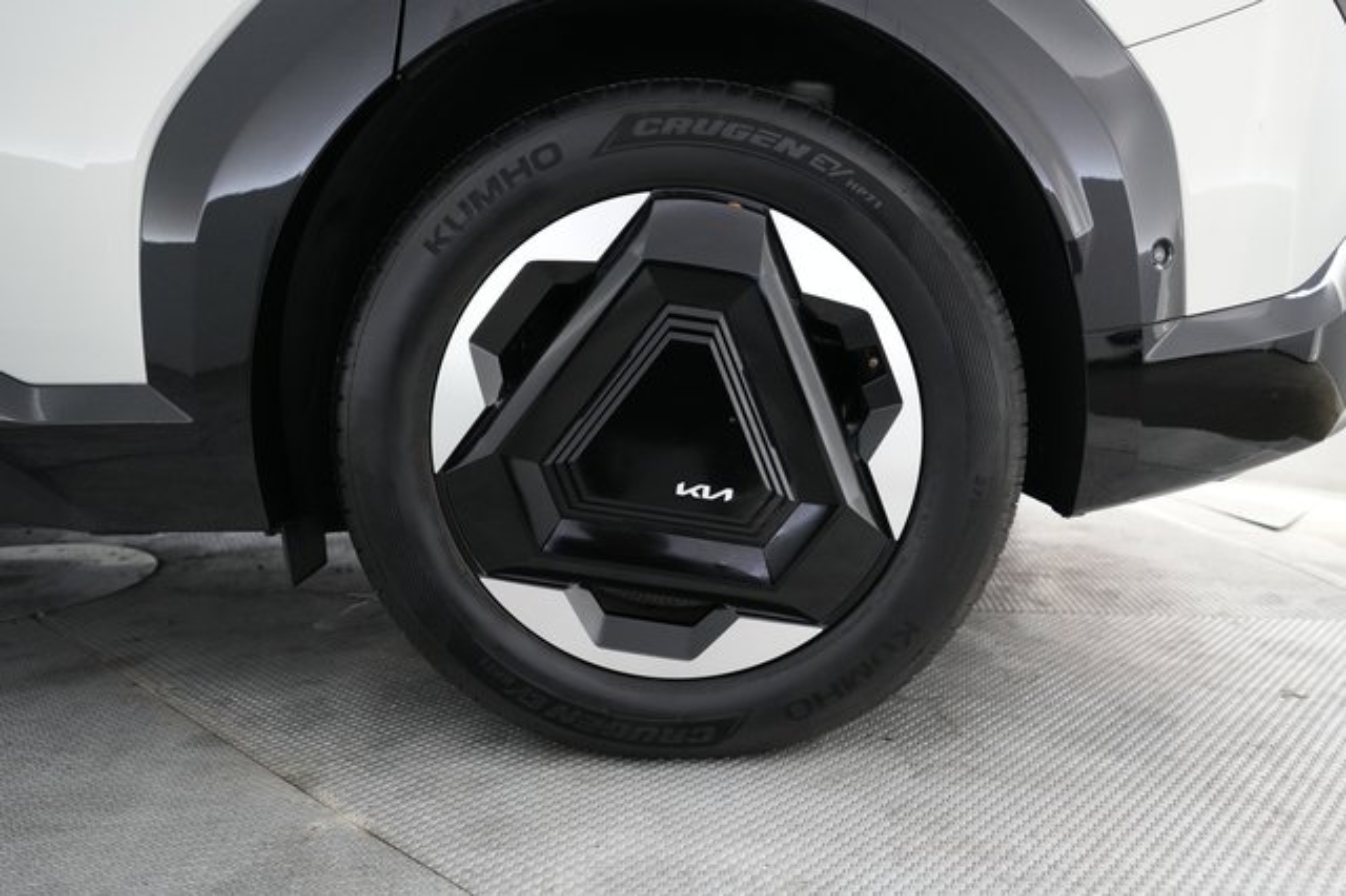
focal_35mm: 28
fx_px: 1046
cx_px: 673
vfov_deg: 46.4
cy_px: 448
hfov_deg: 65.5
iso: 5000
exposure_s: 1/160
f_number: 2.8
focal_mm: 28
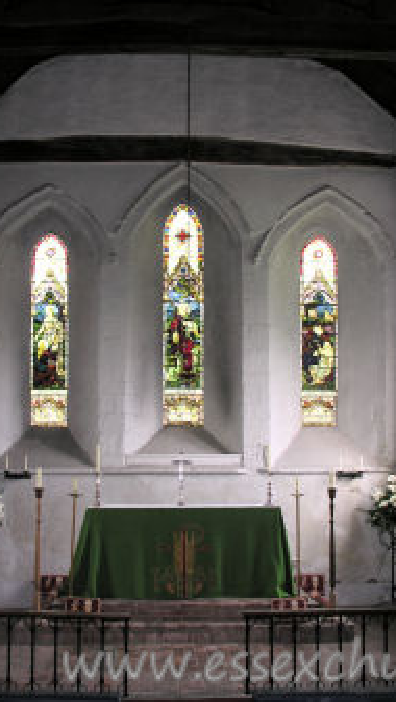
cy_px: 357
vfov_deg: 39.8
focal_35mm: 52
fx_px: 969
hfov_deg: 23.1
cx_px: 200
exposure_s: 1/28.3
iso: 50
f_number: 2.8
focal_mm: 8.9
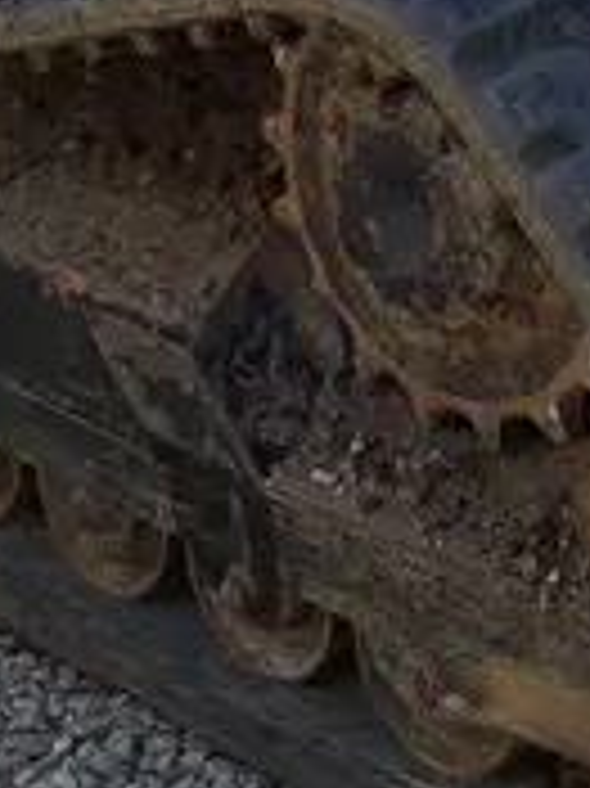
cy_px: -547
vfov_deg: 15.9
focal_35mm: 109
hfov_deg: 13.4
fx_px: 2480
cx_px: 604
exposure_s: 1/2681
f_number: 1.6
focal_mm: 4.2
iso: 50
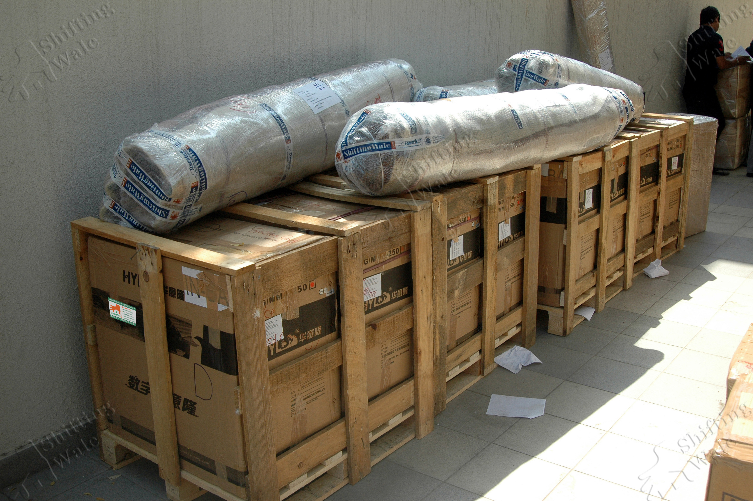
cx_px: 376
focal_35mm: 36
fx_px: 752
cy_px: 250
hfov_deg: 53.2
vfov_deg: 36.8
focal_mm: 24
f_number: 8
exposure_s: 1/320
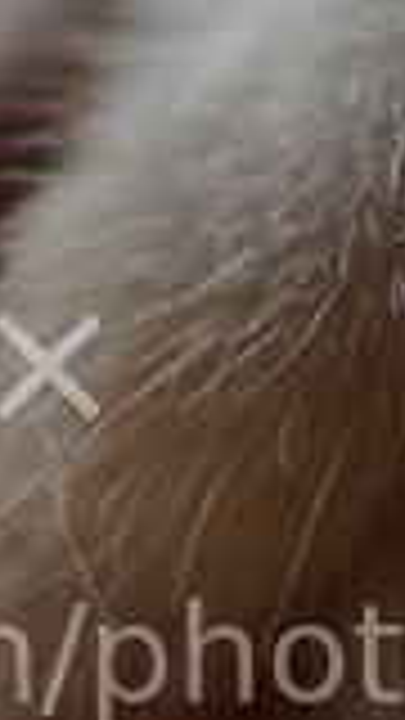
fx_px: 14987
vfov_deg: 2.7
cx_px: 2583
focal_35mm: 785
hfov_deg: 1.5
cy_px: -1388
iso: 100
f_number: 1.8
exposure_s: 1/1000
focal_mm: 50
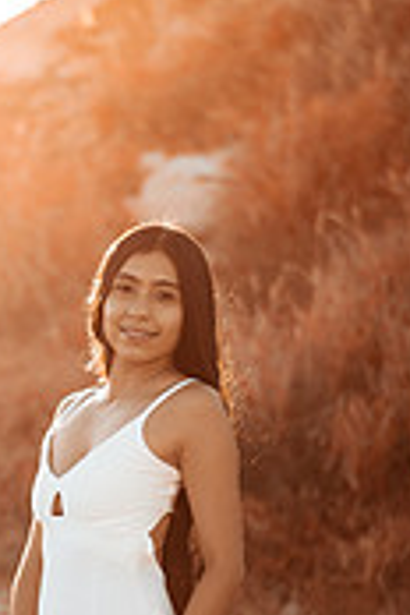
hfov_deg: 9.1
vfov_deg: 13.6
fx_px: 2562
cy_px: 449
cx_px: 57
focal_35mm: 150
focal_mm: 58
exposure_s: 1/2500
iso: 80
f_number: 1.4
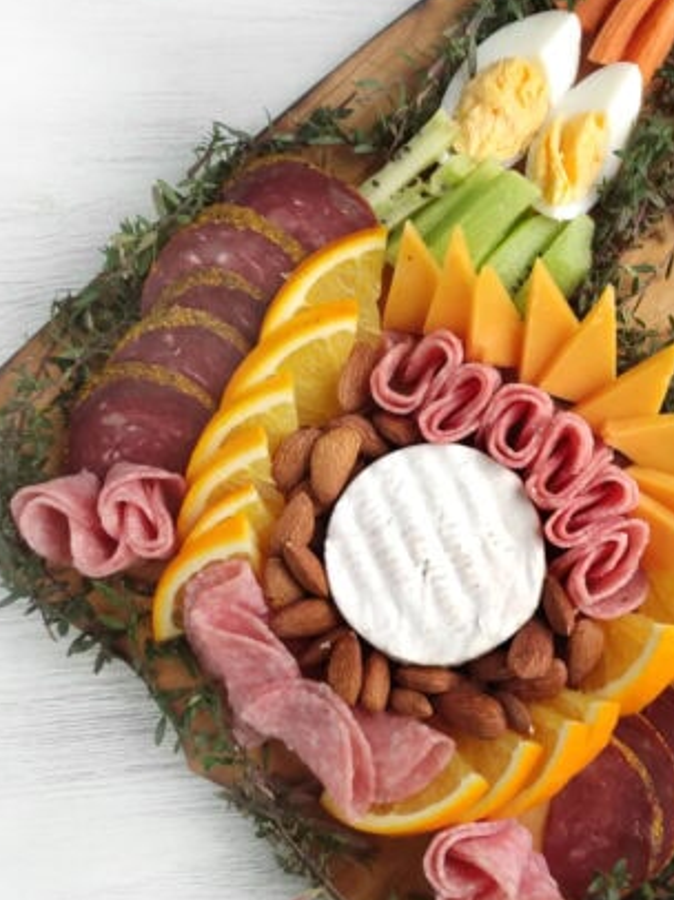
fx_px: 962
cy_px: 467
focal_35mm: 37
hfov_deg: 37.0
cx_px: 559
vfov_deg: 50.2
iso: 269
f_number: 1.9
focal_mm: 5.4
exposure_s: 1/120
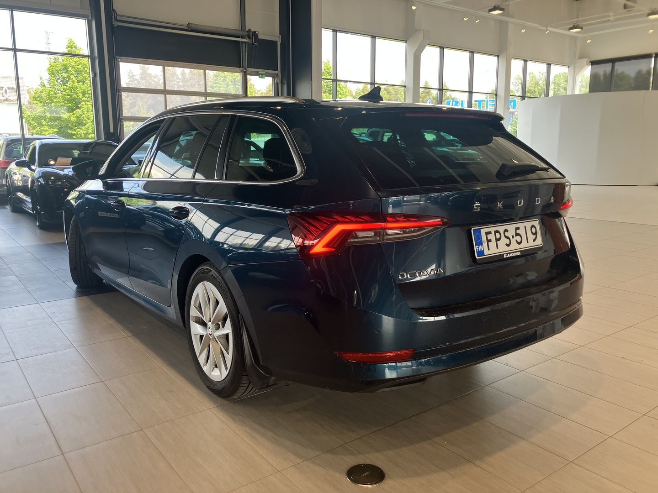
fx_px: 532
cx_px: 329
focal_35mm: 28
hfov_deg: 63.4
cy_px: 246
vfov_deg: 49.7
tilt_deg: -9.8
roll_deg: +1.2
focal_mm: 3.99
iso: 40
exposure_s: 1/99
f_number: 1.8
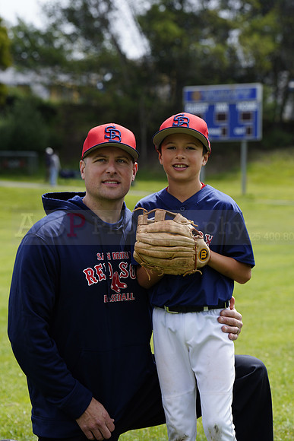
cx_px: 147
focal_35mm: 128
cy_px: 220
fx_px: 1567
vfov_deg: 16.0
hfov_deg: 10.7
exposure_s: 1/250
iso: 100
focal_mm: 128
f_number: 6.3
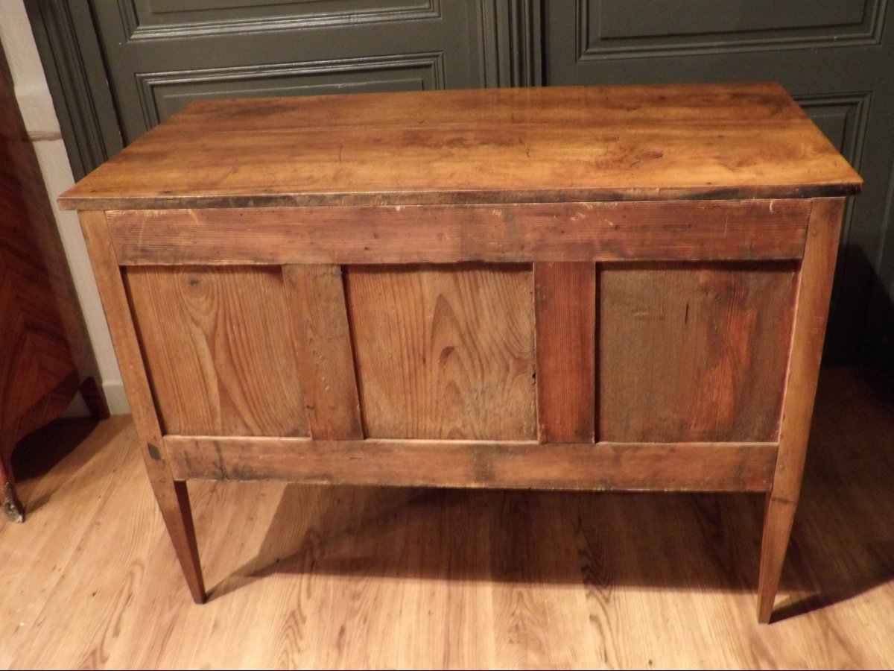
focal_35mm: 33
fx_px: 852
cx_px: 447
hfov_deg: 55.4
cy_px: 336
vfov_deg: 42.9
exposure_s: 1/11
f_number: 3.6
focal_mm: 5.9
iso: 800
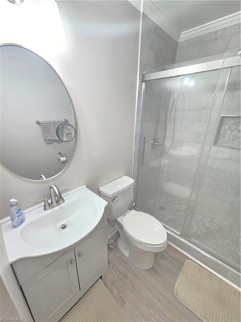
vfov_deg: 106.2
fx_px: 121
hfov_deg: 89.9
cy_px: 161
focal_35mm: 13
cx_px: 120
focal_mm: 2.2
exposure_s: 1/60
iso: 400
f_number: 2.2
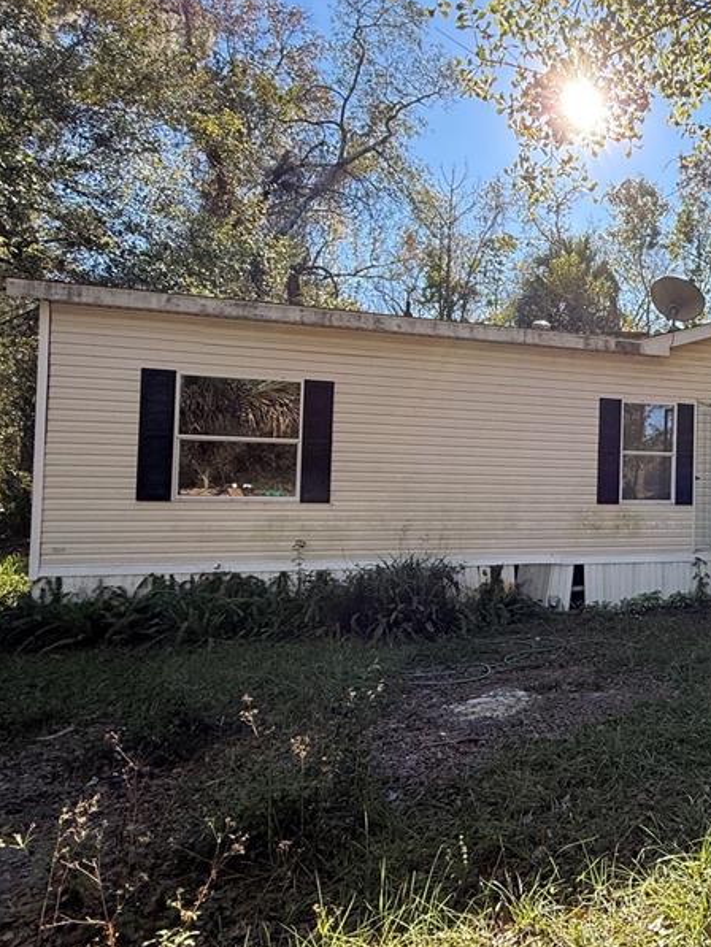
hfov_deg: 48.6
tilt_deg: +1.9
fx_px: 657
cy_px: 471
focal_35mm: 24
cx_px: 682
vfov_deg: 71.6
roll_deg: -1.7
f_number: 2.2
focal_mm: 2.22
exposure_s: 1/465
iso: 64
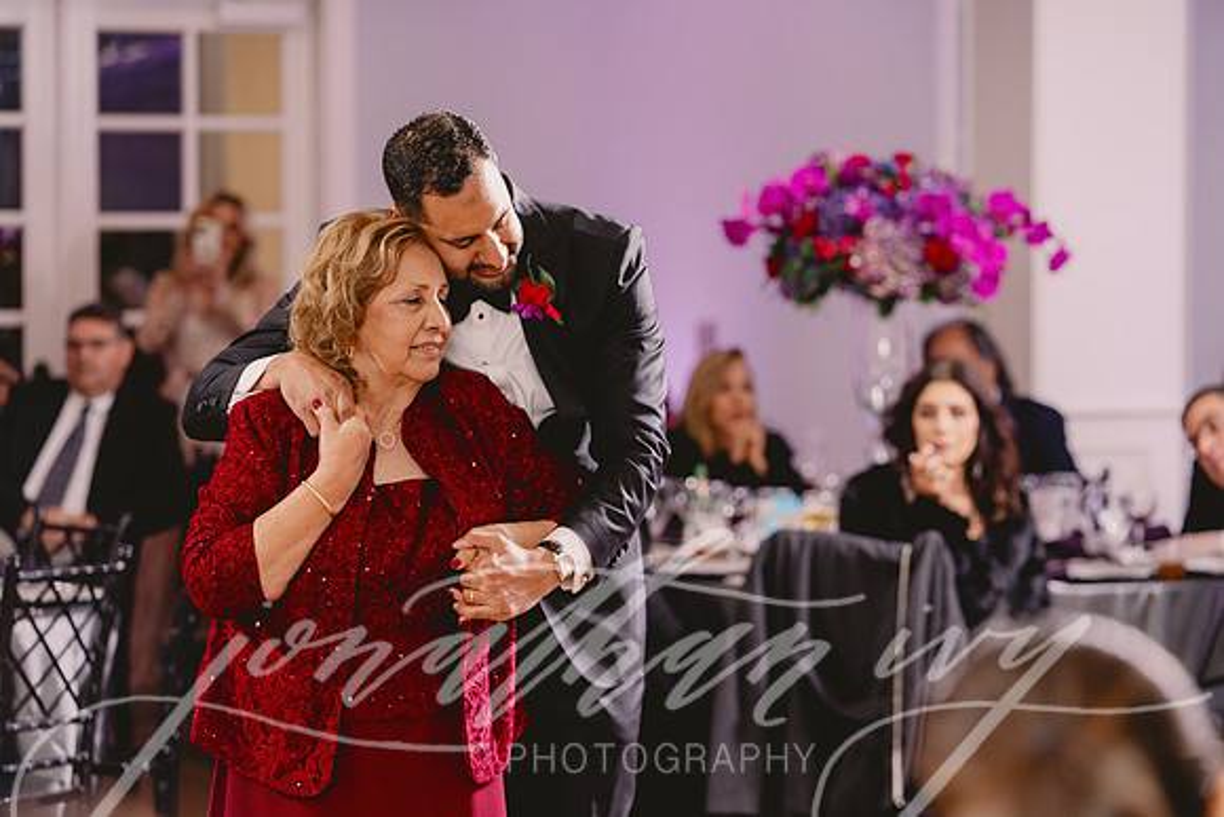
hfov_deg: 16.5
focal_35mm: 124
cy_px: 408
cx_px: 612
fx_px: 4217
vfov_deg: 11.1
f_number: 3.5
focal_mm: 124
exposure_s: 1/160
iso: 1250
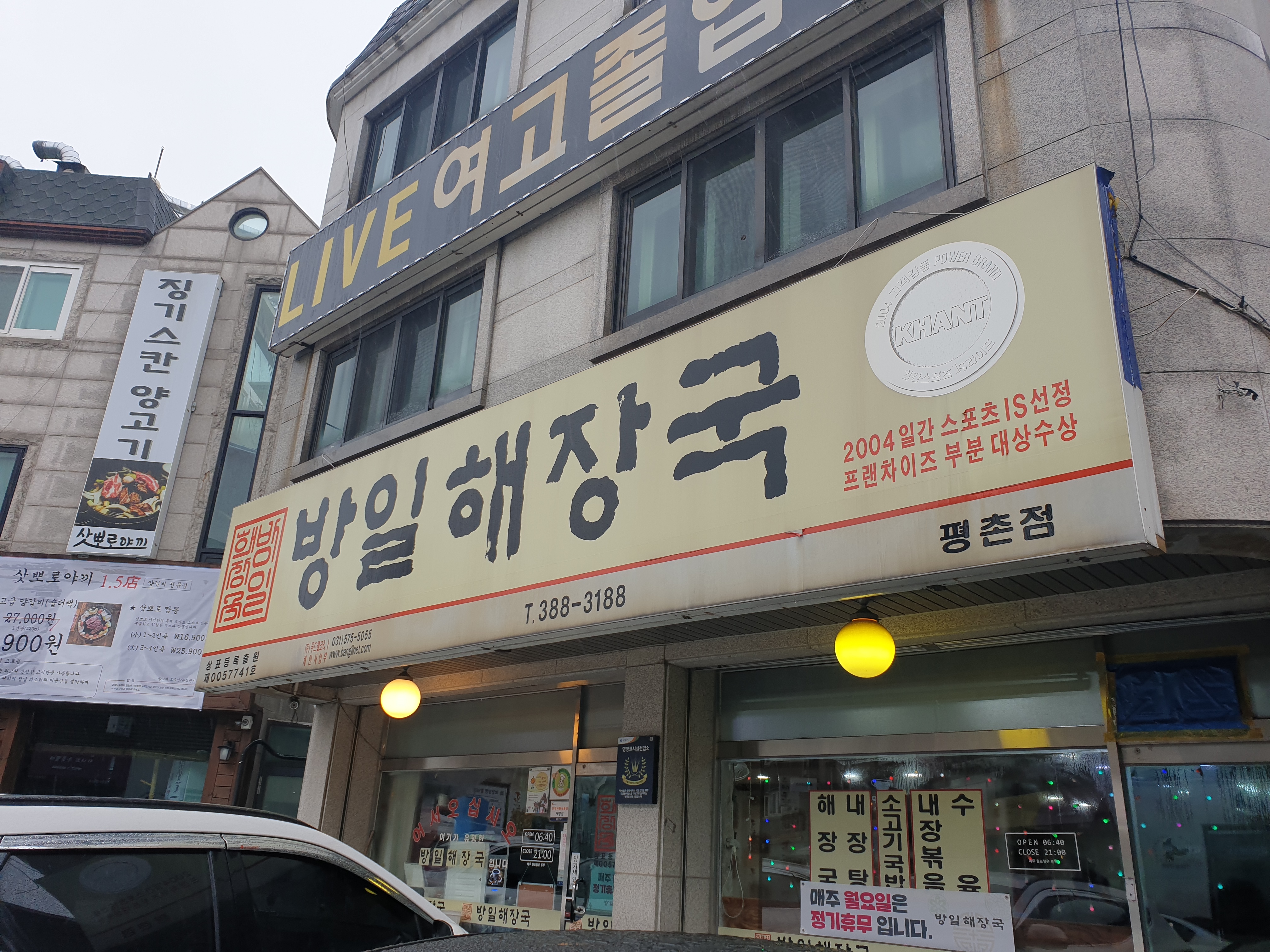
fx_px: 954
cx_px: 635
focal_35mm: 26
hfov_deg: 67.3
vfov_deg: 53.1
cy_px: 476
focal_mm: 4.3
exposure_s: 1/145
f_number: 2.4
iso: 50
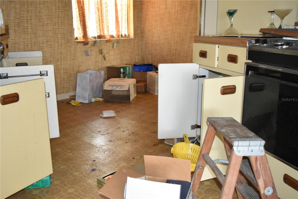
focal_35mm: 36
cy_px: 100
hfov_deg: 53.1
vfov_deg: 36.9
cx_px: 149
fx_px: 298
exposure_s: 1/60
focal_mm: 24
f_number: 4
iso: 6400
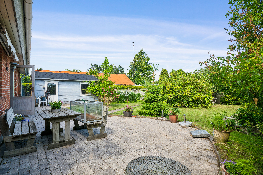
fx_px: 146
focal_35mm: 20
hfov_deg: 84.0
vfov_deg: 61.9
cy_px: 88
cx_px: 132
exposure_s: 1/100
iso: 200
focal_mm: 20
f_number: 8
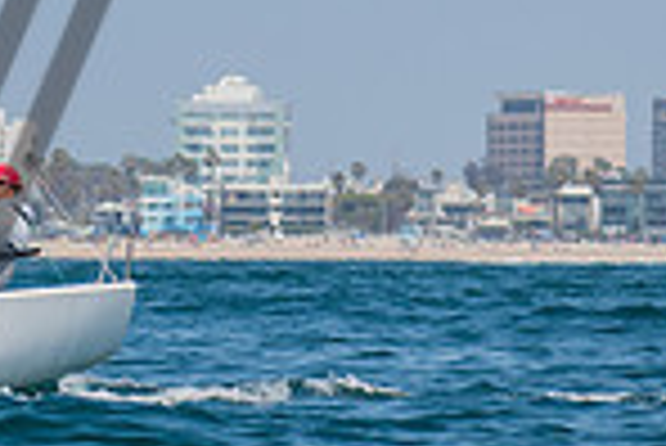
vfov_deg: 2.3
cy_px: -268
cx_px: -338
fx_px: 11018
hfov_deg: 3.4
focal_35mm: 595
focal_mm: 95
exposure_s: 1/1000
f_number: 6.3
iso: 200
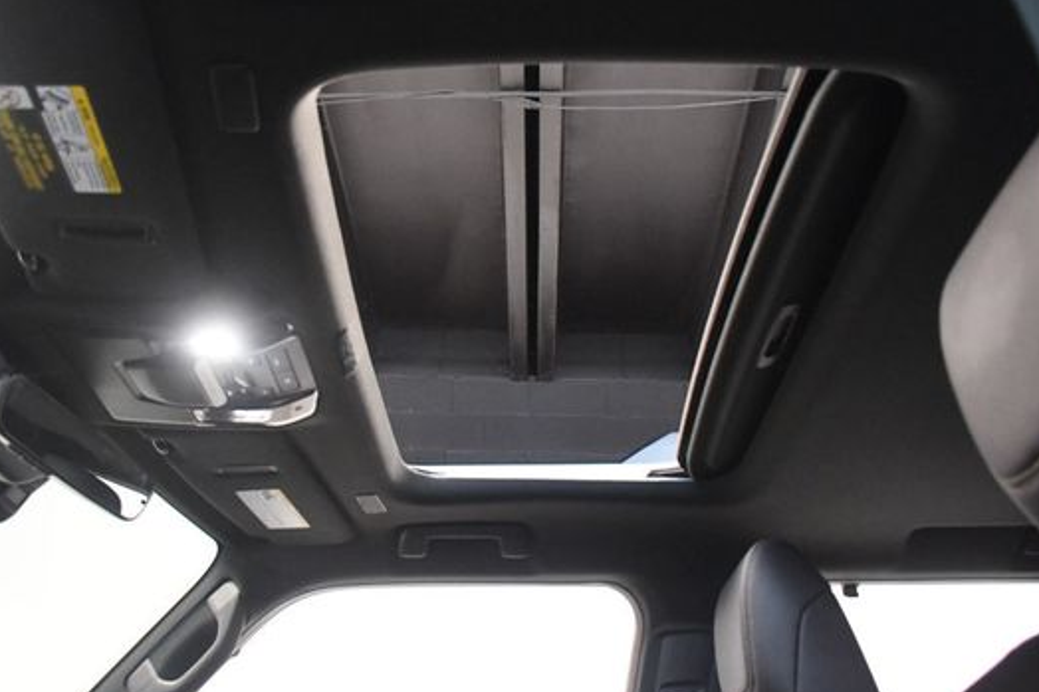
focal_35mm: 33
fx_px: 952
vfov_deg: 39.8
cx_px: 454
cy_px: 286
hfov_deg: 57.1
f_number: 3.5
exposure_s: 1/60
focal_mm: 18
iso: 5000
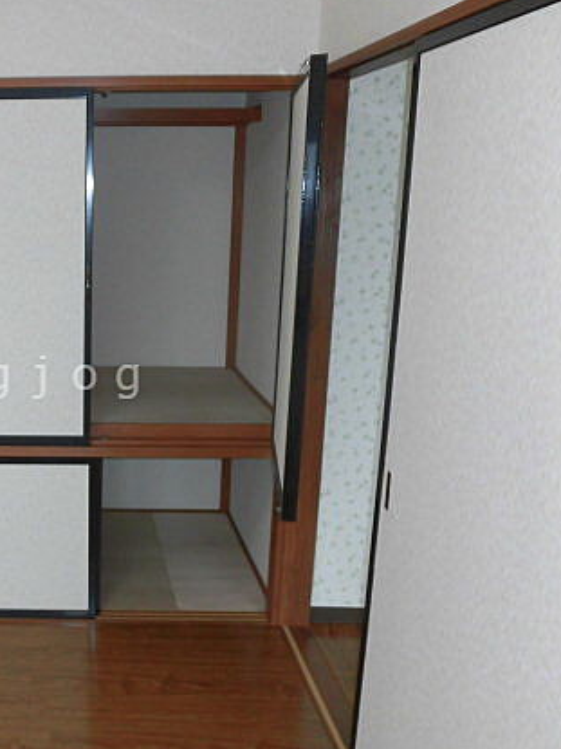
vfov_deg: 50.2
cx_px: 25
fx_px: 800
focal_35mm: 37
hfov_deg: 35.6
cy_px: 377
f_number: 3.1
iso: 100
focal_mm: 4.3
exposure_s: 1/60
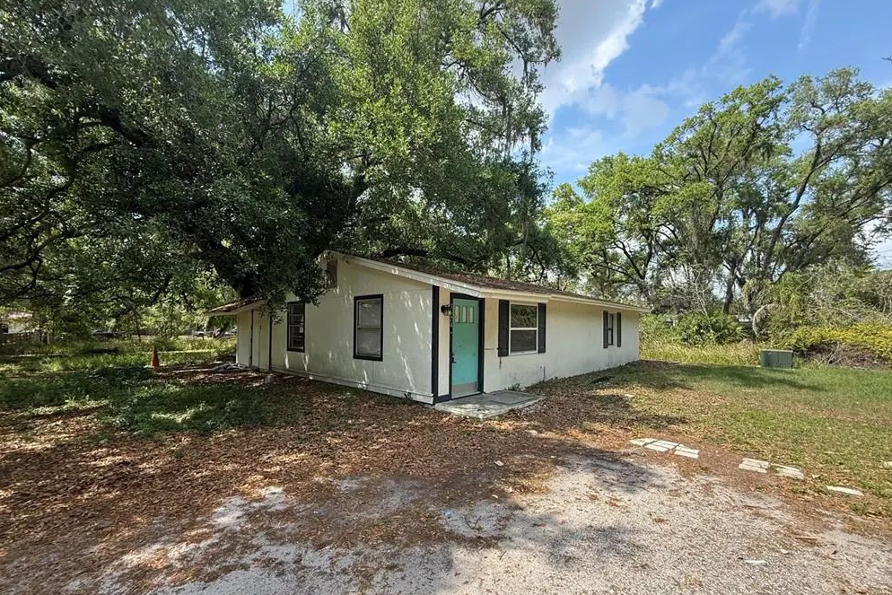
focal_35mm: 15
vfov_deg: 77.2
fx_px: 372
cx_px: 449
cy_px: 319
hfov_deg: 100.4
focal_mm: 2.22
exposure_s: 1/717
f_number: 2.2
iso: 64
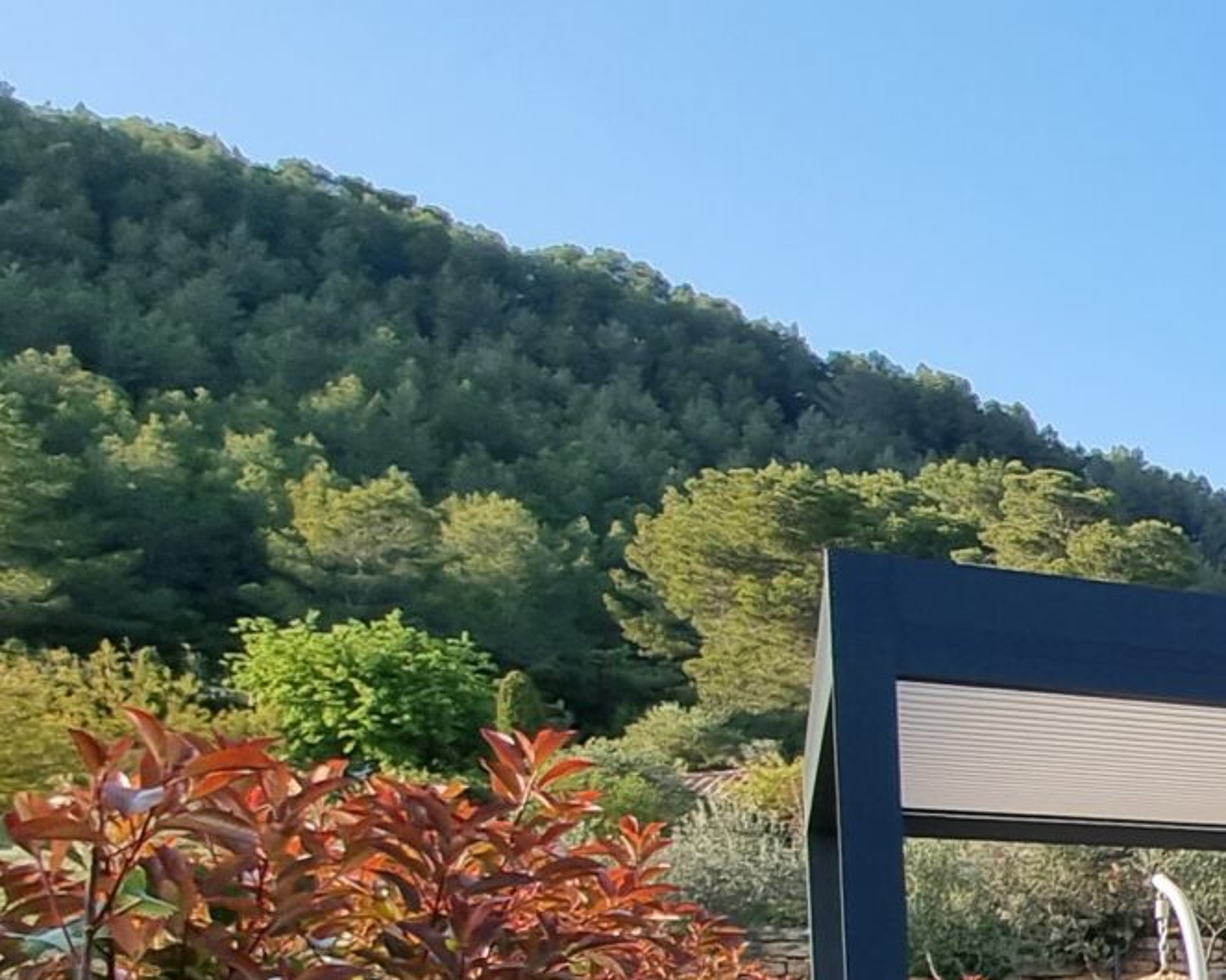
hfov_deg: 21.1
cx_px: 2306
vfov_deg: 27.7
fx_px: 1777
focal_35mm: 49
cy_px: 1117
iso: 50
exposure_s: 1/680
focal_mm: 2.2
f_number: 2.2
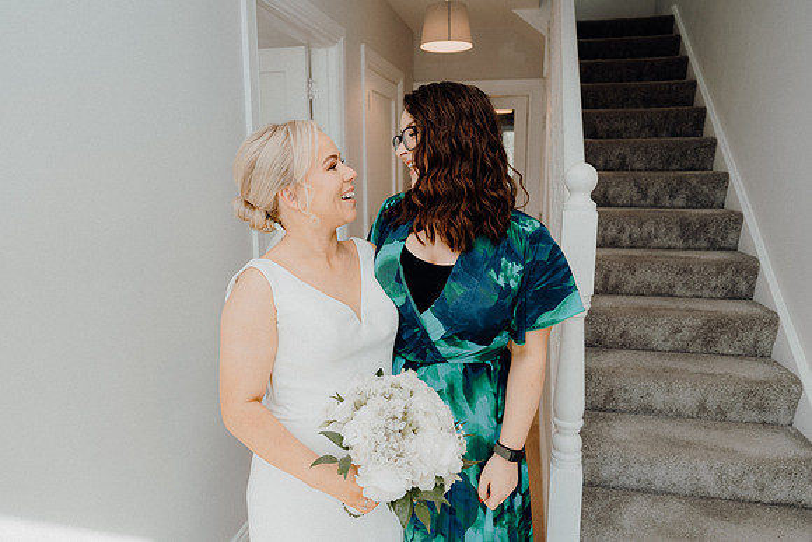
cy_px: 271
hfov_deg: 73.7
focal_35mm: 24
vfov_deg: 53.1
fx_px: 542
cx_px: 406
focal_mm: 24
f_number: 3.5
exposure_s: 1/160
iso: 160
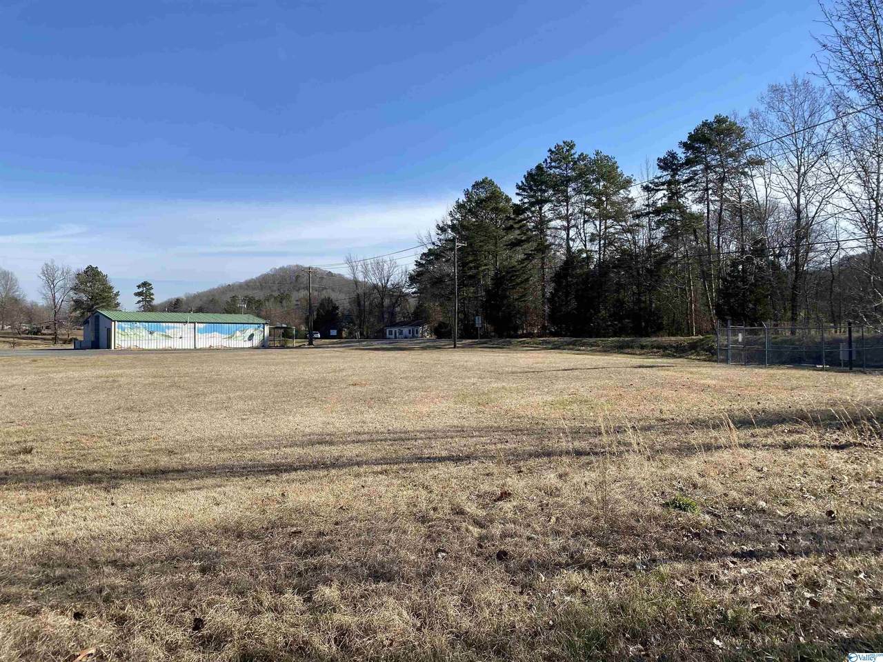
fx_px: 663
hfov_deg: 67.3
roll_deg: -0.4
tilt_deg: +1.2
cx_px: 442
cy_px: 331
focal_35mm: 26
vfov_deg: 53.1
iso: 32
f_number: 1.8
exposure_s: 1/2625
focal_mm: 4.25
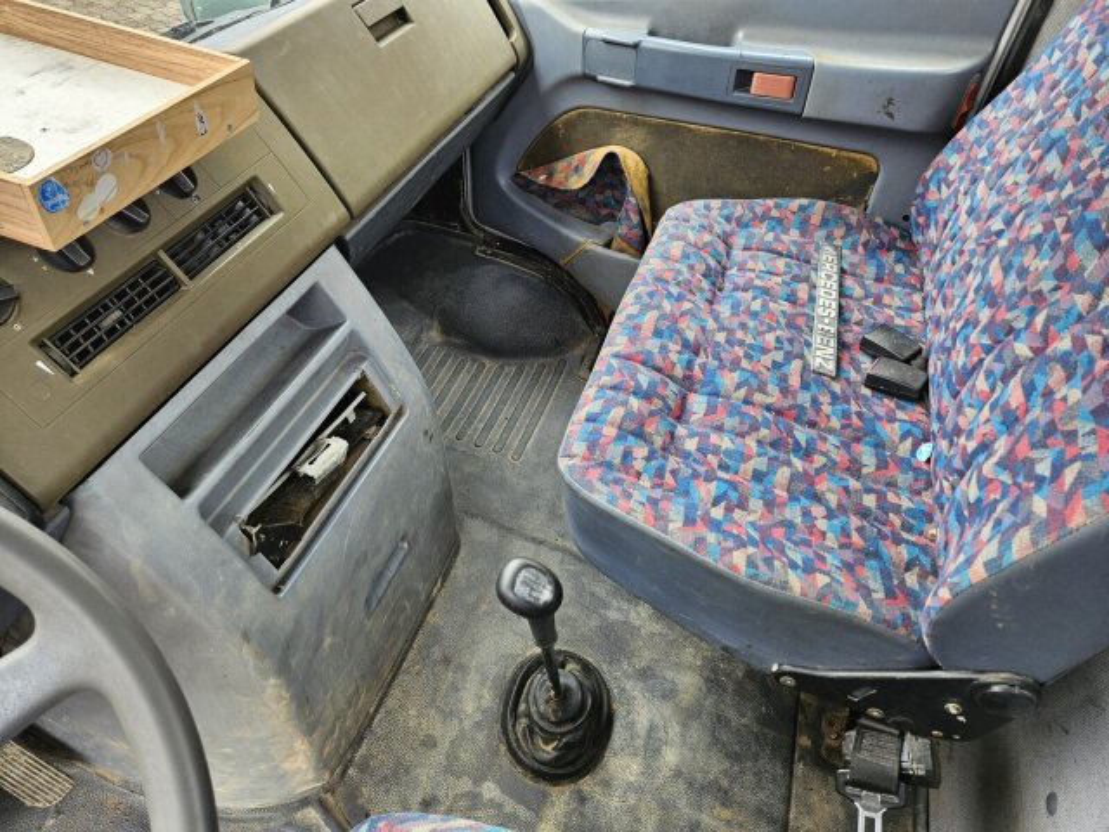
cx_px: 554
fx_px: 737
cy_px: 416
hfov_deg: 73.9
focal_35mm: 23
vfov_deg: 58.9
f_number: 1.8
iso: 80
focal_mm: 5.4
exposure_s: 1/180
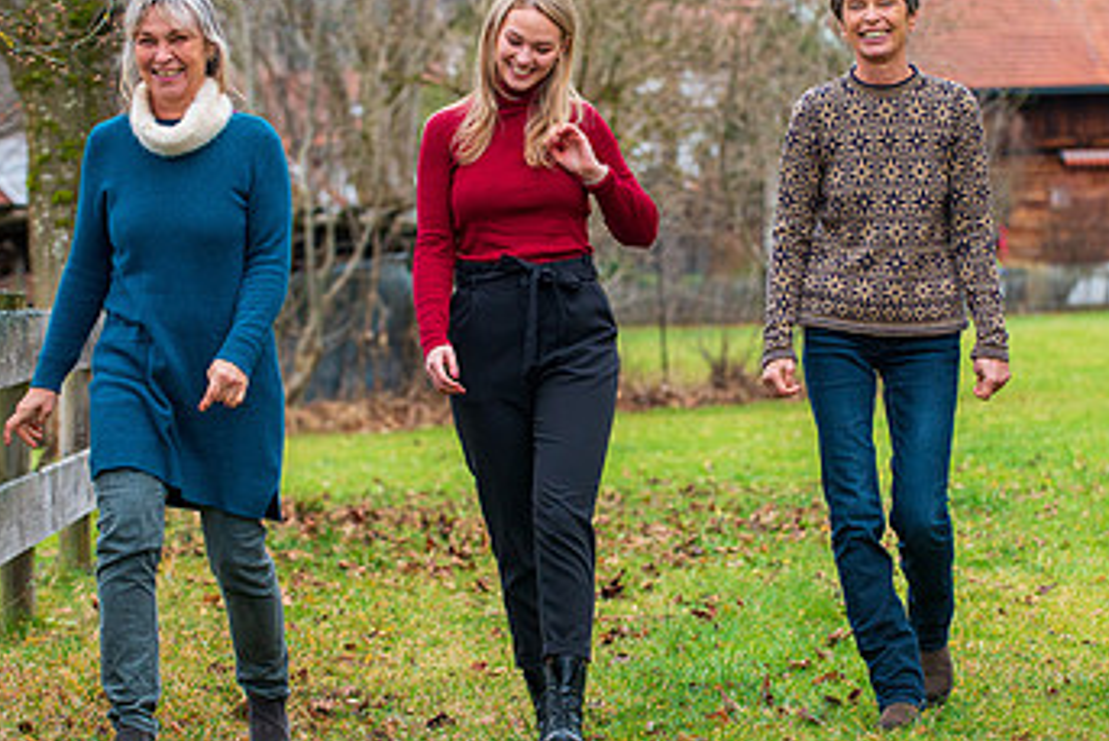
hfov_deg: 11.0
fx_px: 5732
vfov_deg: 7.4
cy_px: 325
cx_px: 705
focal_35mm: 186
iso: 800
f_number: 5
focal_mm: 110
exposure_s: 1/320
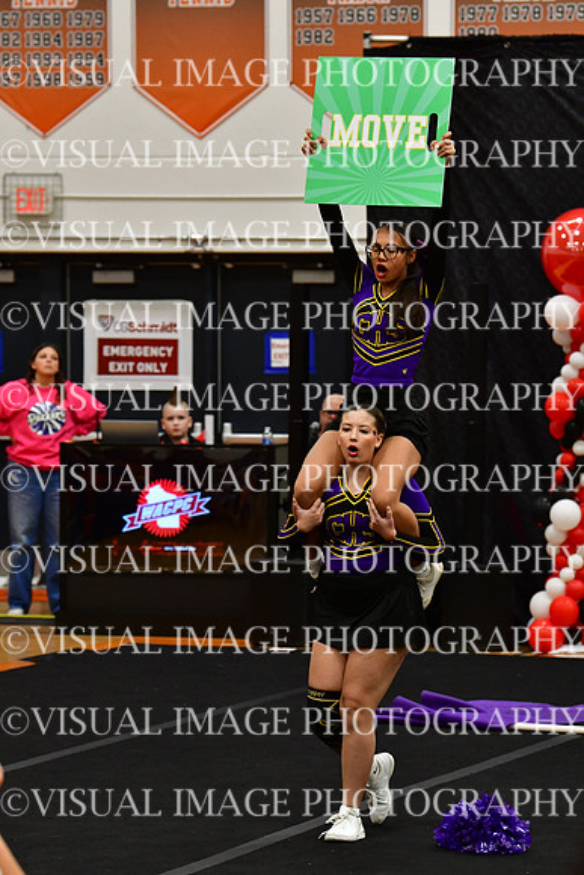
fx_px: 4742
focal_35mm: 195
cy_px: 438
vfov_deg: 10.5
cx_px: 292
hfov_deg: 7.0
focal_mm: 130
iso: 4000
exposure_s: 1/500
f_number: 4
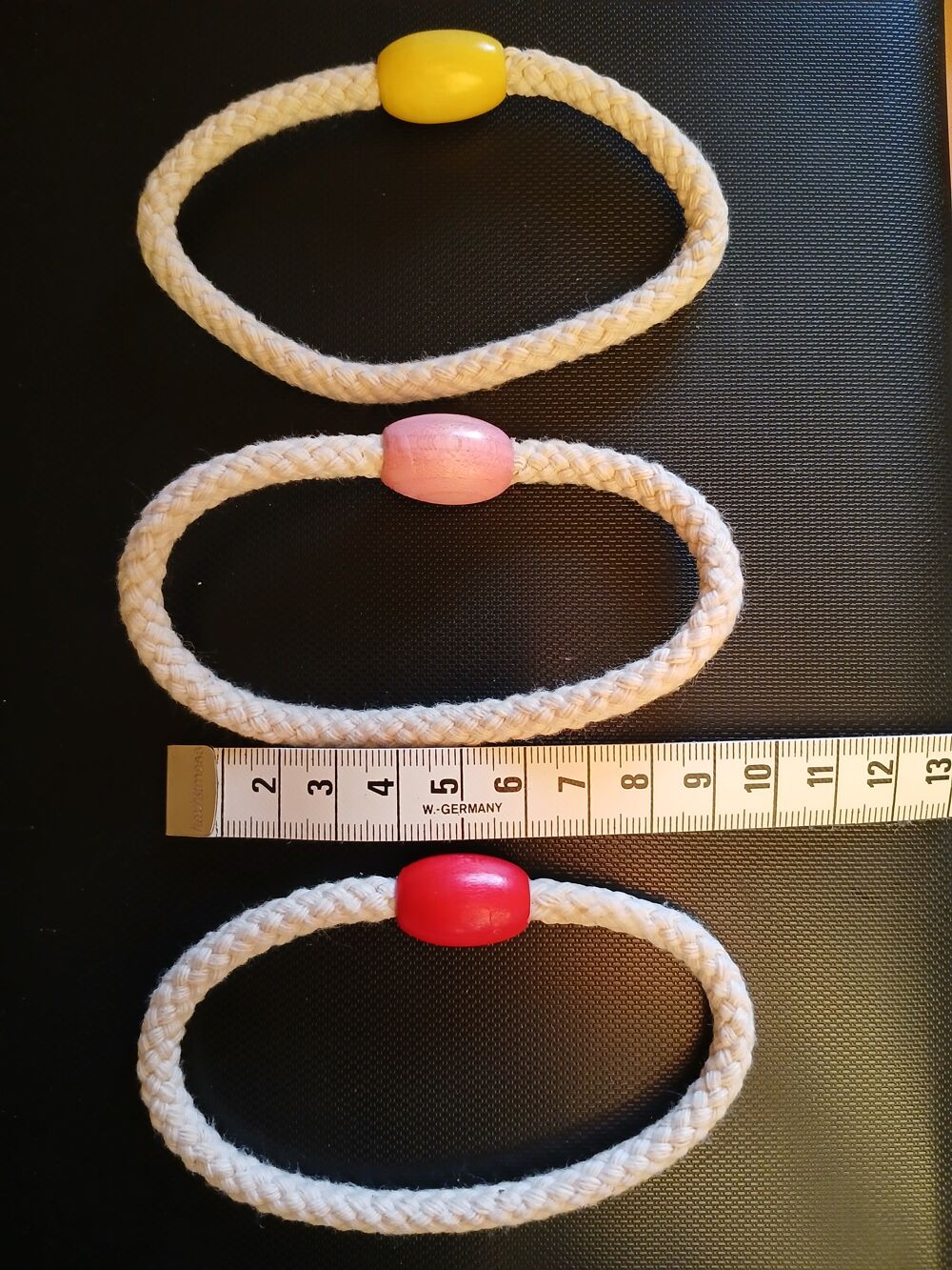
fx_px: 953
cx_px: 476
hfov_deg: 53.1
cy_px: 635
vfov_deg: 67.3
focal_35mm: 26
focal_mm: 3.98
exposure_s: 1/50.3
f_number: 1.8
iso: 320
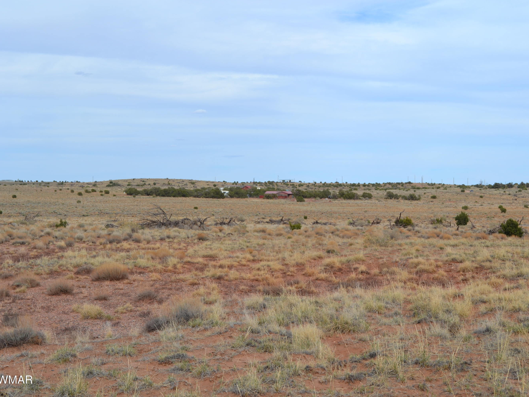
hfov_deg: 29.8
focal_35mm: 65
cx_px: 255
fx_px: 993
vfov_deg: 22.6
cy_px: 199
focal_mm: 40
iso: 100
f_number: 8
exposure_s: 1/250
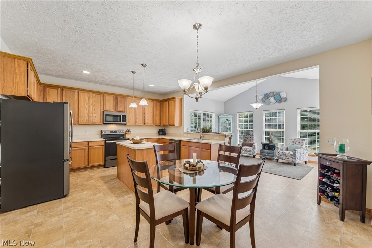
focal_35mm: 14
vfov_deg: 81.2
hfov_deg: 104.3
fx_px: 145
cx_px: 186
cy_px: 124
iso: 200
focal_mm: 14
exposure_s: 1/40
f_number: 5.6
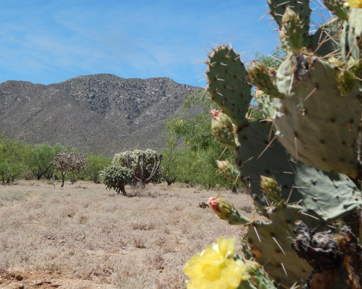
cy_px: 145
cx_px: 180
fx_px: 621
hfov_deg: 32.5
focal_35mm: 58
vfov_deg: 26.2
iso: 125
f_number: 3.8
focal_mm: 9.7
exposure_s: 1/1500
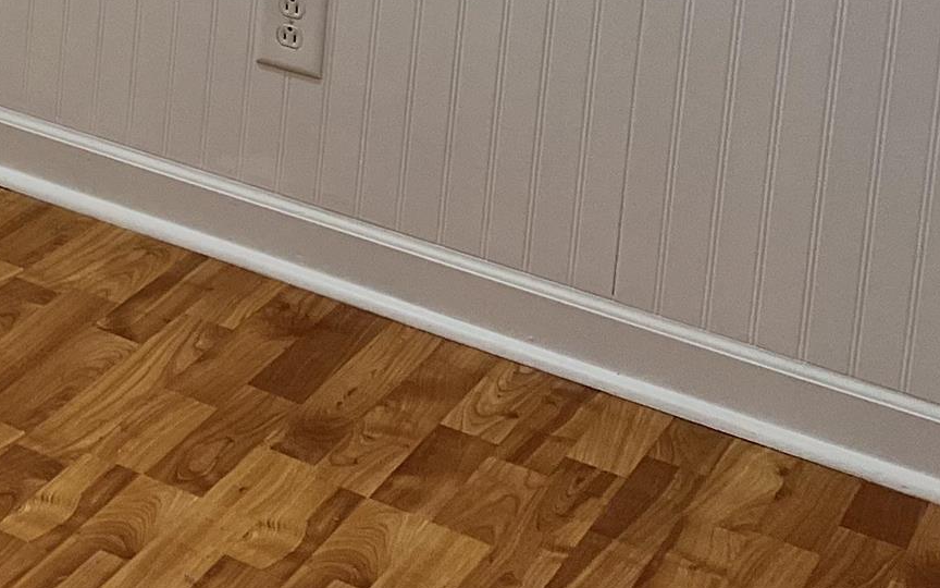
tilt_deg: -6.0
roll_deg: -3.2
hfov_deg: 18.3
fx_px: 2511
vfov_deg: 11.9
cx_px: -565
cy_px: -608
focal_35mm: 98
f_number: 1.5
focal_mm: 5.7
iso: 100
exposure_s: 1/120
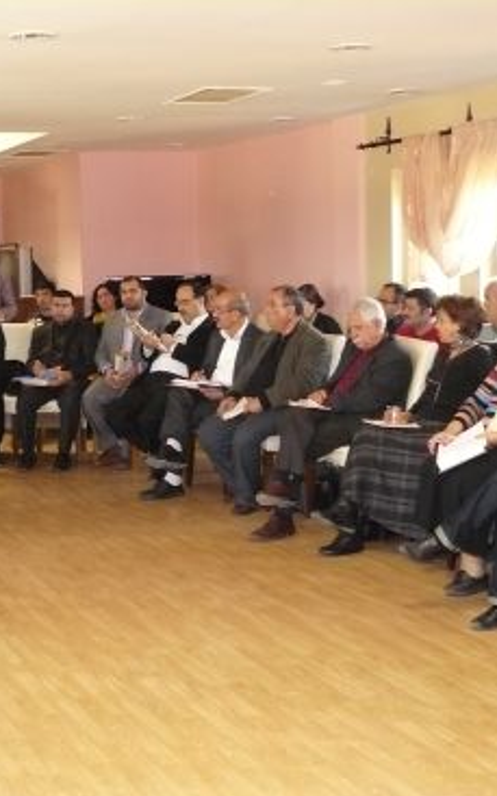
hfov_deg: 24.1
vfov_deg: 38.9
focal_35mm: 52
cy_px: 405
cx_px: 48
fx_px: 1128
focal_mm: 6
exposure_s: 1/10
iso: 320
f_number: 2.8
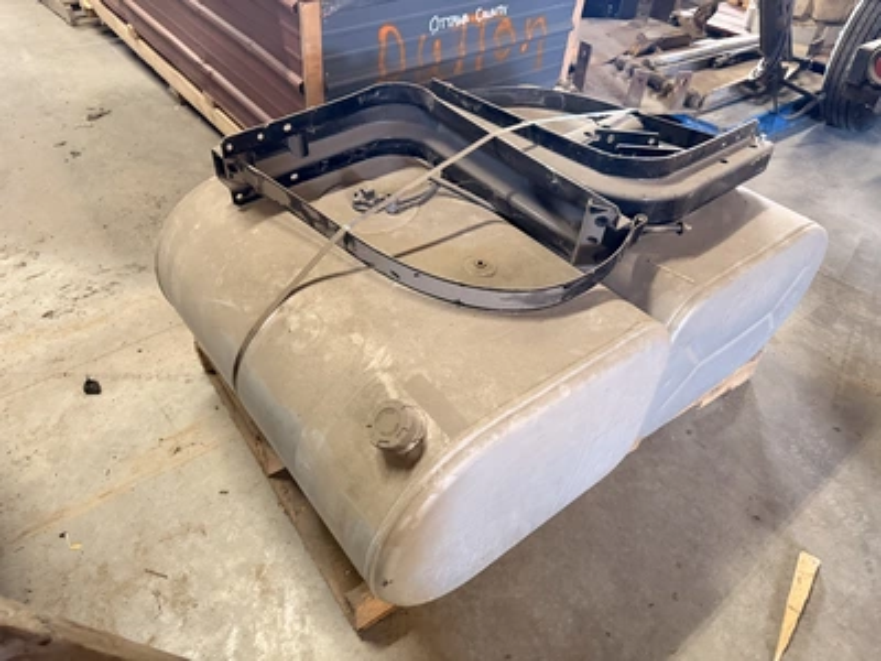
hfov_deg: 71.6
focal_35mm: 24
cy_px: 330
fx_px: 611
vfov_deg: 56.8
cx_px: 440
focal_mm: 6.76
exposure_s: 1/60
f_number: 1.78
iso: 500
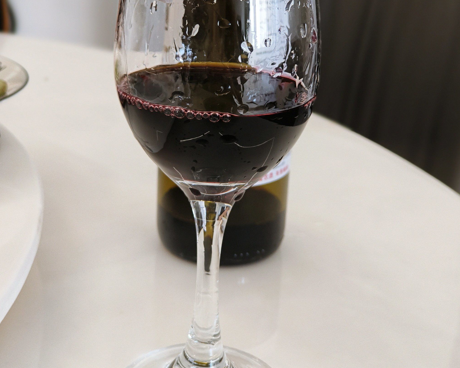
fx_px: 898
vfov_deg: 23.0
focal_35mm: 66
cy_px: 109
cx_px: 231
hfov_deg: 28.7
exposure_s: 1/100
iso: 255
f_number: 2
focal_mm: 6.7
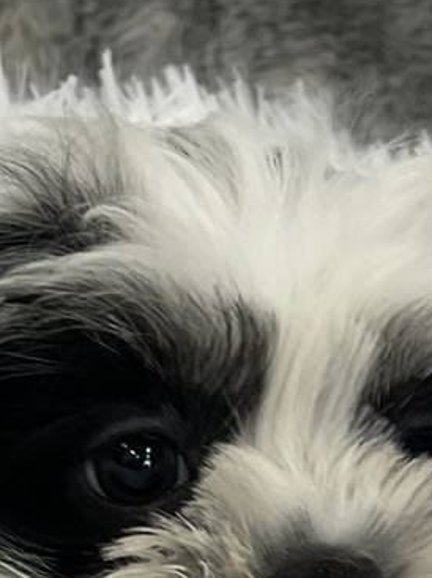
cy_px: 1001
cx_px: -2
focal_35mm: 140
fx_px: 2332
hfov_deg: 10.5
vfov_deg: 12.9
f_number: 1.6
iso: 80
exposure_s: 1/120
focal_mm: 5.1
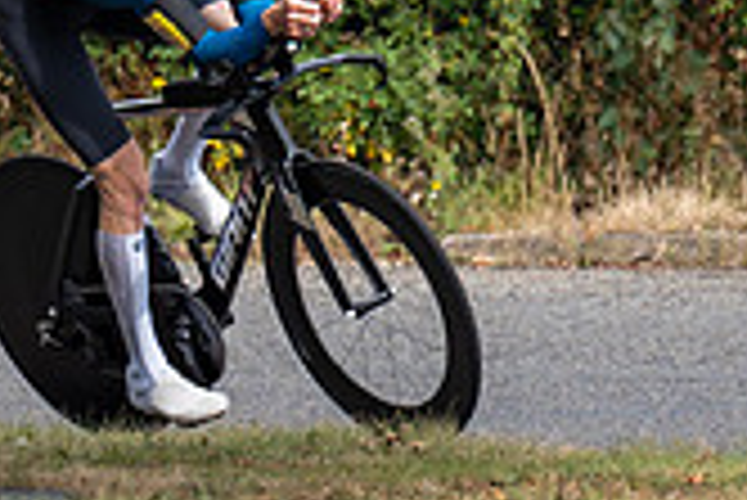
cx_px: 461
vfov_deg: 1.2
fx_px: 24049
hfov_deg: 1.8
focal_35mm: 1158
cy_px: 269
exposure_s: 1/1000
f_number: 4
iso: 125
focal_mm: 200
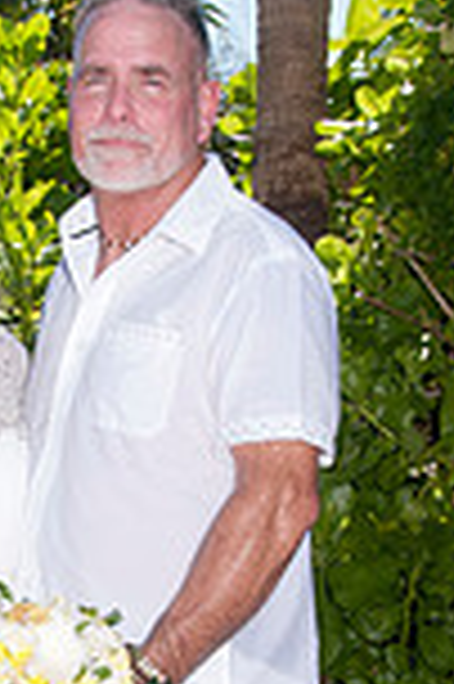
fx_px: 2351
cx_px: 43
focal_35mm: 124
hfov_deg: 11.0
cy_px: 680
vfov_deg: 16.2
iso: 100
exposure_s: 1/250
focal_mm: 28
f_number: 11
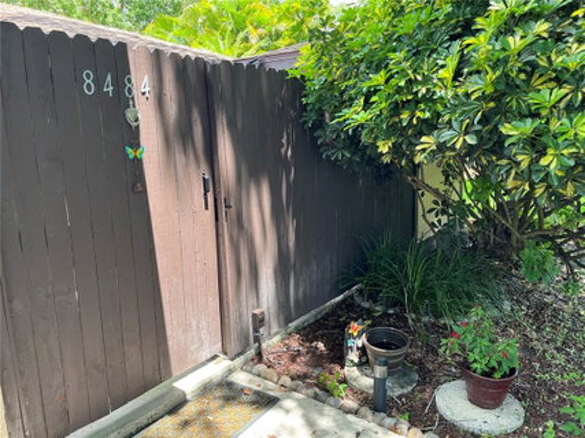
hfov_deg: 67.3
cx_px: 292
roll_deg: +1.9
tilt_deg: -10.5
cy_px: 219
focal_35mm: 26
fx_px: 439
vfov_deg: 53.0
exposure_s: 1/166
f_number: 1.6
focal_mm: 5.1
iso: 50
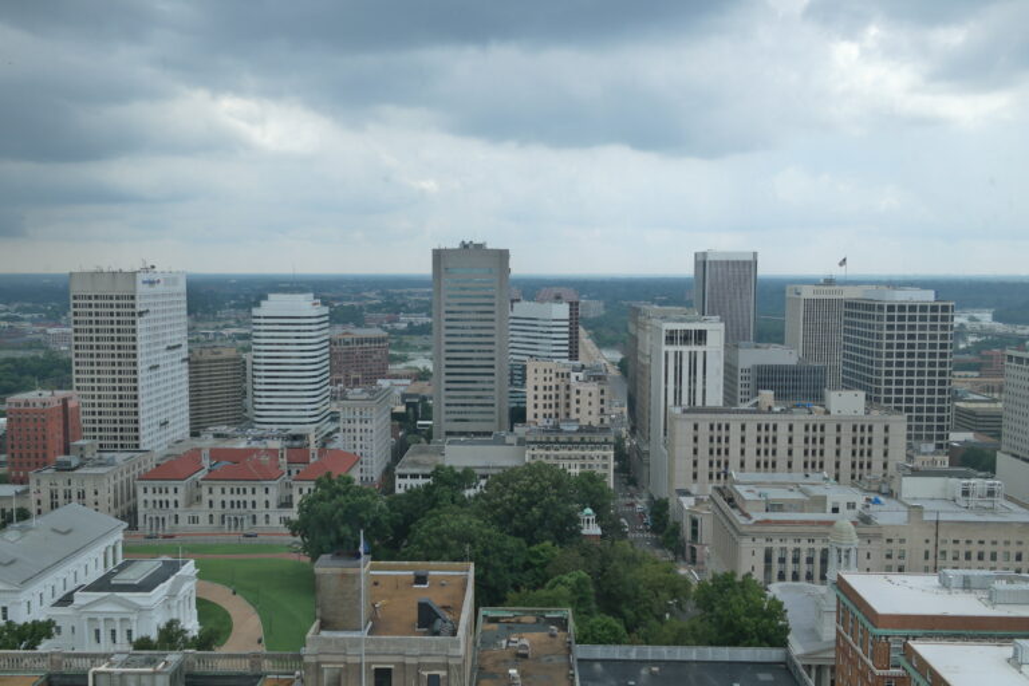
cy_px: 343
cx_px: 514
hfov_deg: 61.9
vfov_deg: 43.6
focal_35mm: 30
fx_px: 857
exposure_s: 1/250
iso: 100
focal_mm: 20
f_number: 5.6
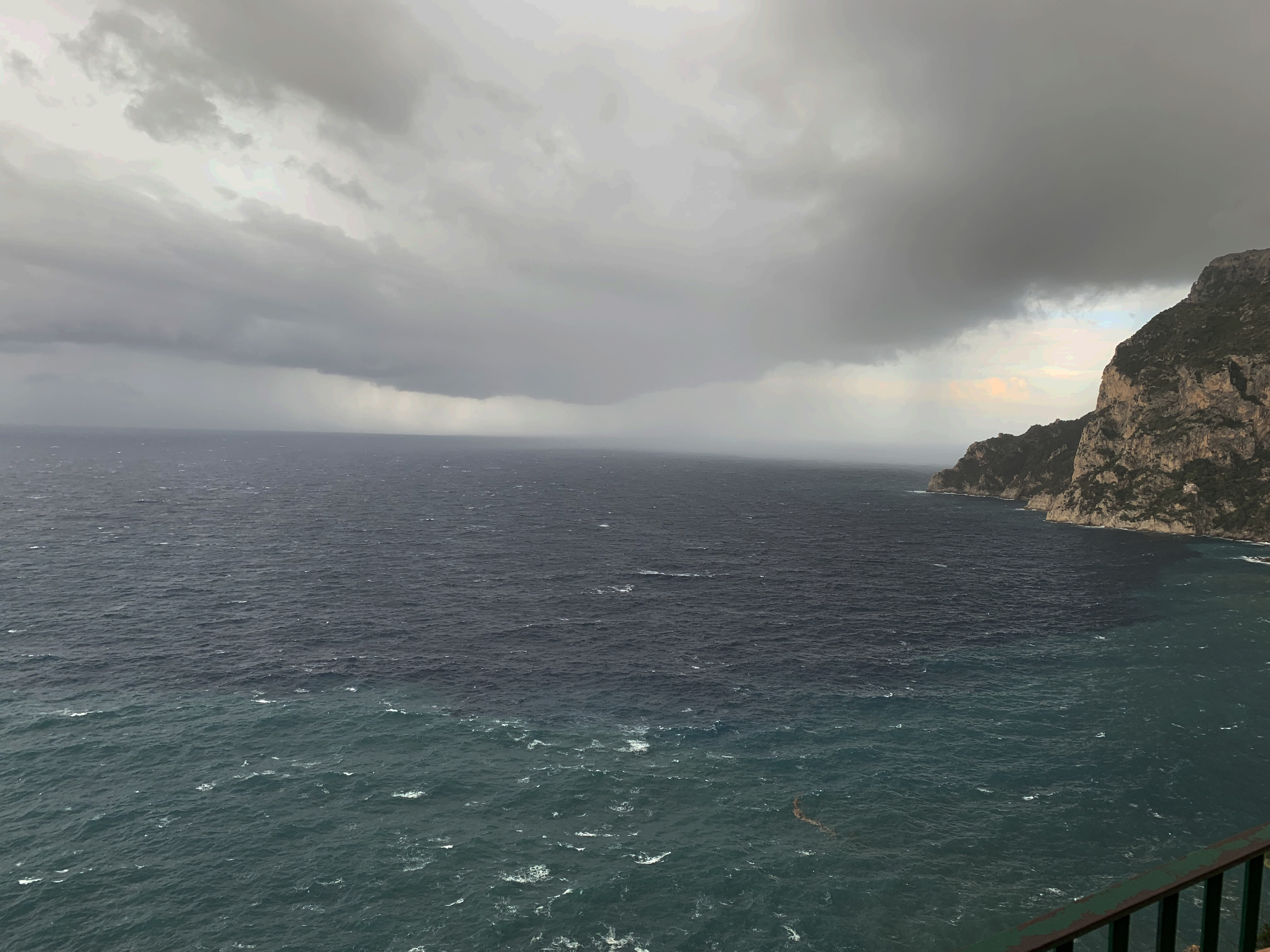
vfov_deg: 53.1
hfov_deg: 67.3
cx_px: 635
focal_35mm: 26
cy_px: 476
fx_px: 954
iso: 25
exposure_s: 1/191
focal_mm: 4.25
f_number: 1.8
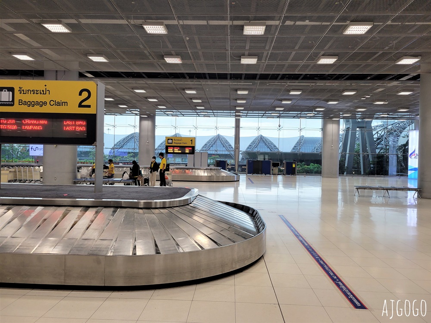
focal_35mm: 26
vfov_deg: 53.1
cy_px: 162
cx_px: 216
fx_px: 324
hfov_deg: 67.3
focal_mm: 5.4
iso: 125
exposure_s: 1/100
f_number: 1.8
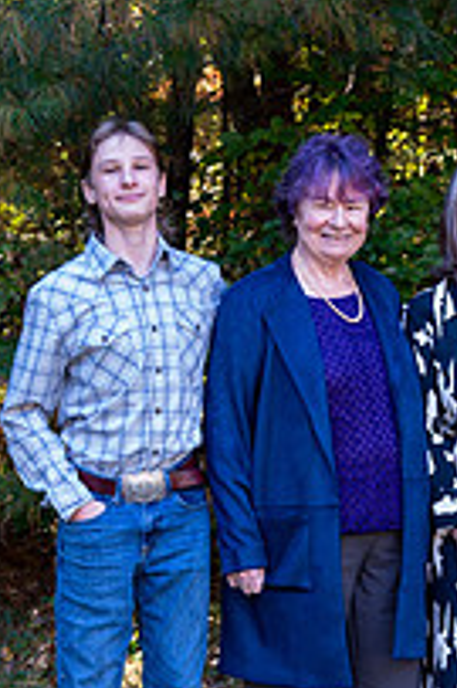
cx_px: 354
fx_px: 1736
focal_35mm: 91
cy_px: 624
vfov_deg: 21.9
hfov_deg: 14.9
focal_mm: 41
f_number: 5
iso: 640
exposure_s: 1/60
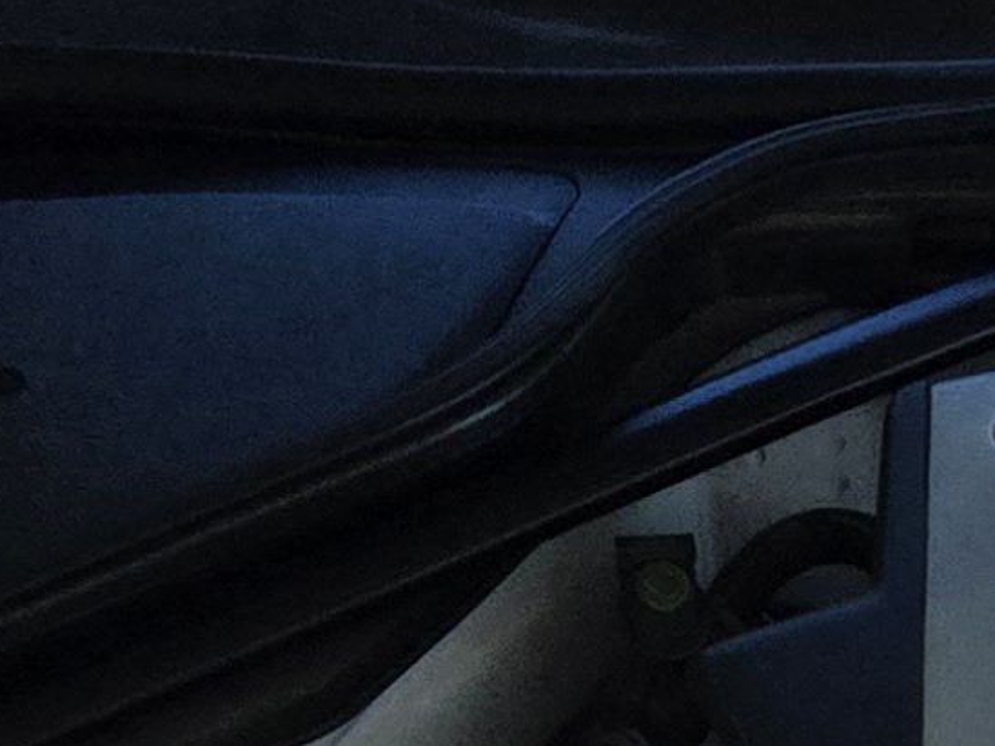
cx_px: 1396
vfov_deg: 7.6
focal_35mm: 168
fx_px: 4829
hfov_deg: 11.4
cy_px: 2300
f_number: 1.8
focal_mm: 5.4
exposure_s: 1/2921
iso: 80
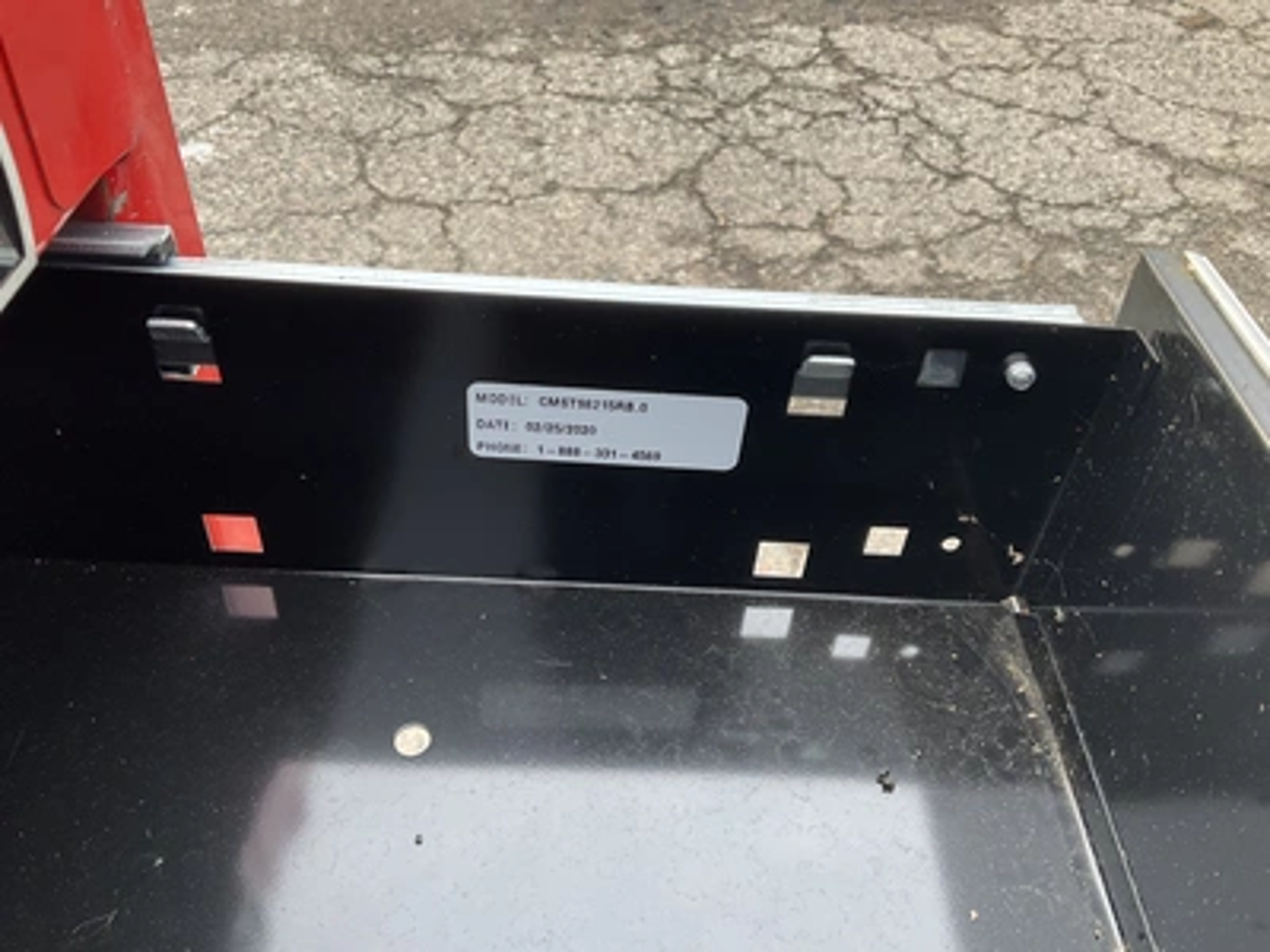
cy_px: 476
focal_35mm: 29
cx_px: 635
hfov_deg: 61.7
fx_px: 1064
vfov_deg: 48.2
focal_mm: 3
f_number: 1.8
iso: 40
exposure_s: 1/122
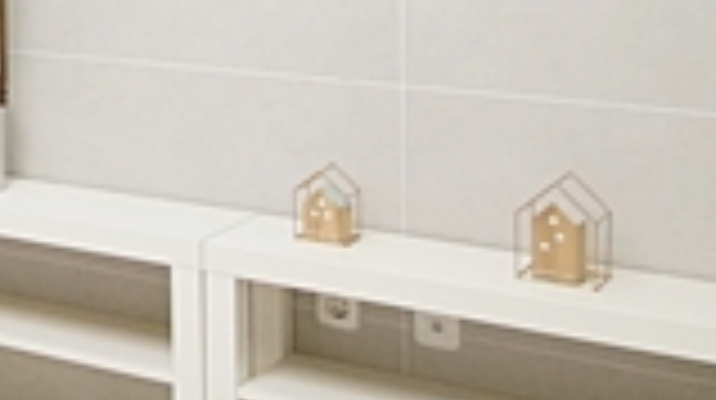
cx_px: -392
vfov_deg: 14.2
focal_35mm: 79
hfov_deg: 21.8
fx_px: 1498
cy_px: -216
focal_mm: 10
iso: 800
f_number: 5
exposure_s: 1/80
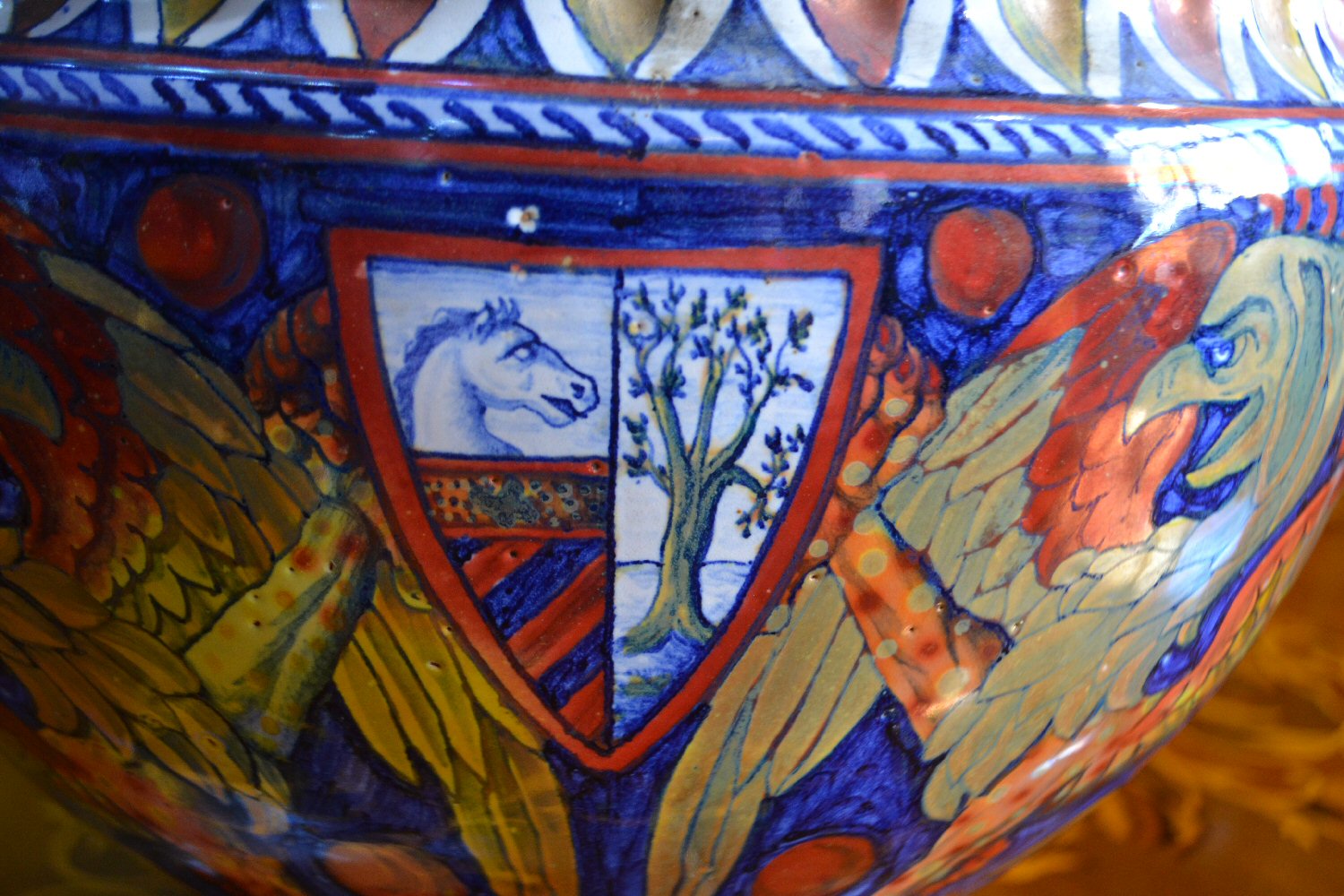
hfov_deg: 49.6
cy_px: 448
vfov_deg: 34.2
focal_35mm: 39
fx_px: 1456
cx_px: 672
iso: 1100
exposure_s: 1/60
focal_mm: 26
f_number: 4.2
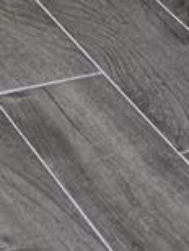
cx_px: -297
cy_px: -562
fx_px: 1300
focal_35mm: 179
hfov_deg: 7.6
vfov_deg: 8.6
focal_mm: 6.3
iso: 200
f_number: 1.7
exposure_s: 1/120
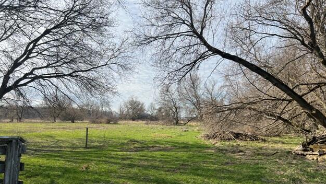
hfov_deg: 66.0
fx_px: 251
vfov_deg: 40.1
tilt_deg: +2.1
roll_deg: -1.2
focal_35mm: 29
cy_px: 109
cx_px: 166
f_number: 1.5
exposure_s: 1/3968
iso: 50
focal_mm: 5.7
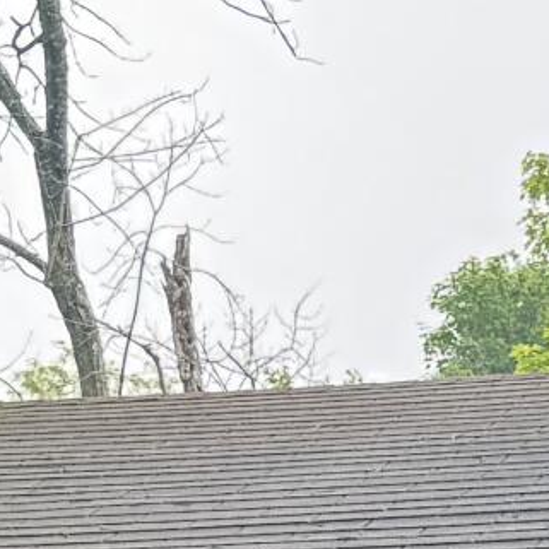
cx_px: 260
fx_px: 3553
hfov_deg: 8.8
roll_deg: -0.7
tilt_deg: +0.9
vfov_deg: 8.2
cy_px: 1238
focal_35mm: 198
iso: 64
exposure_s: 1/186
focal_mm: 6.76
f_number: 1.78
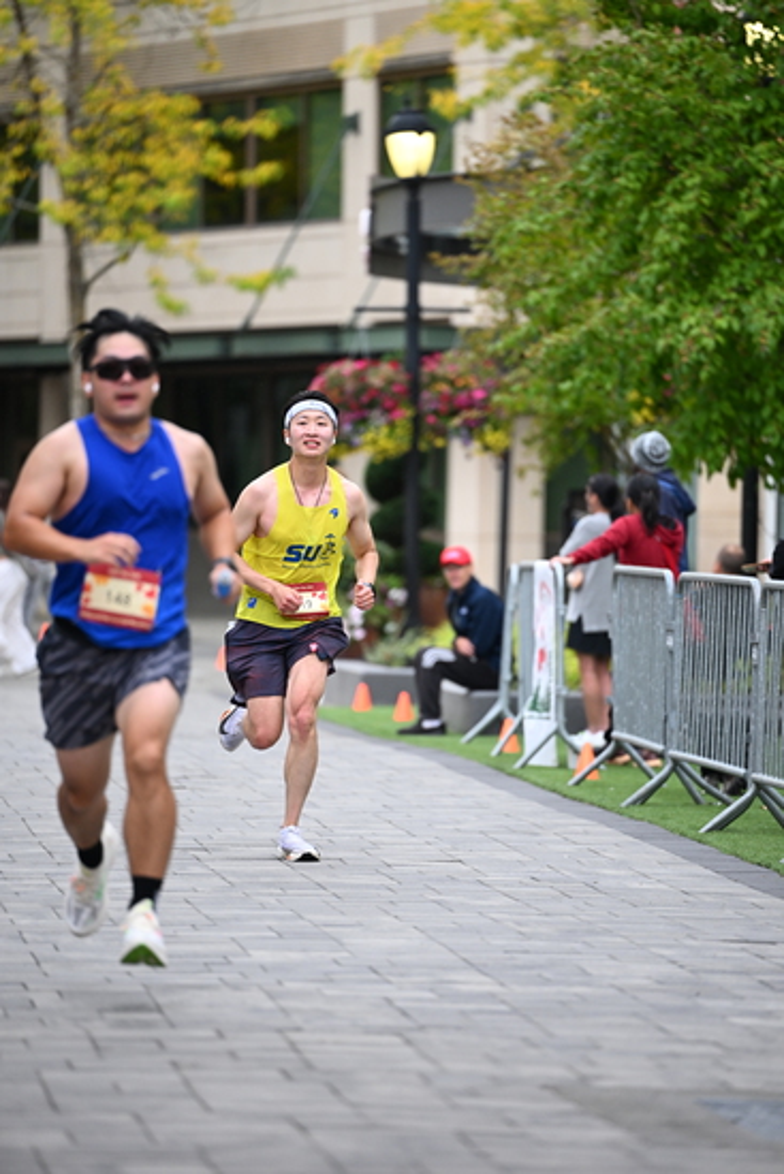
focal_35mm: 200
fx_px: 6529
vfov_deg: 10.3
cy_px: 587
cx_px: 392
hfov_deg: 6.9
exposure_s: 1/1600
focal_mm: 200
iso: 1000
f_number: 2.8
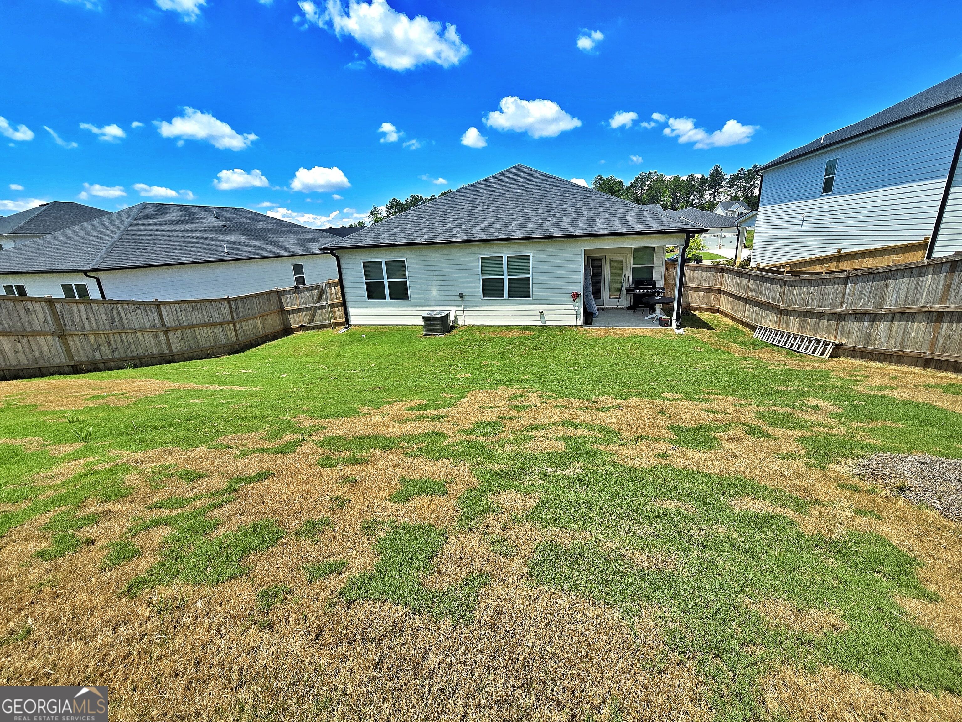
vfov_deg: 89.9
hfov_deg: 106.2
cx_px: 481
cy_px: 361
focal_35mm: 13
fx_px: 361
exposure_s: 1/1321
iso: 50
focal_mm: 2.2
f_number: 2.2
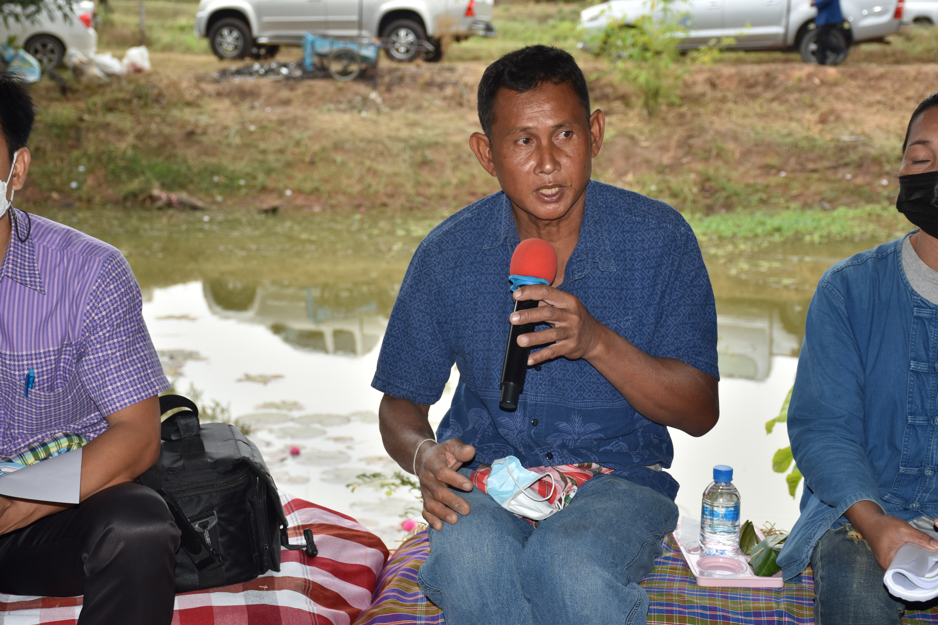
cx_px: 469
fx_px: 1876
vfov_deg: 18.9
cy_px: 312
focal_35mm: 72
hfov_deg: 28.1
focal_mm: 48
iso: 180
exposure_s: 1/125
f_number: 5.6
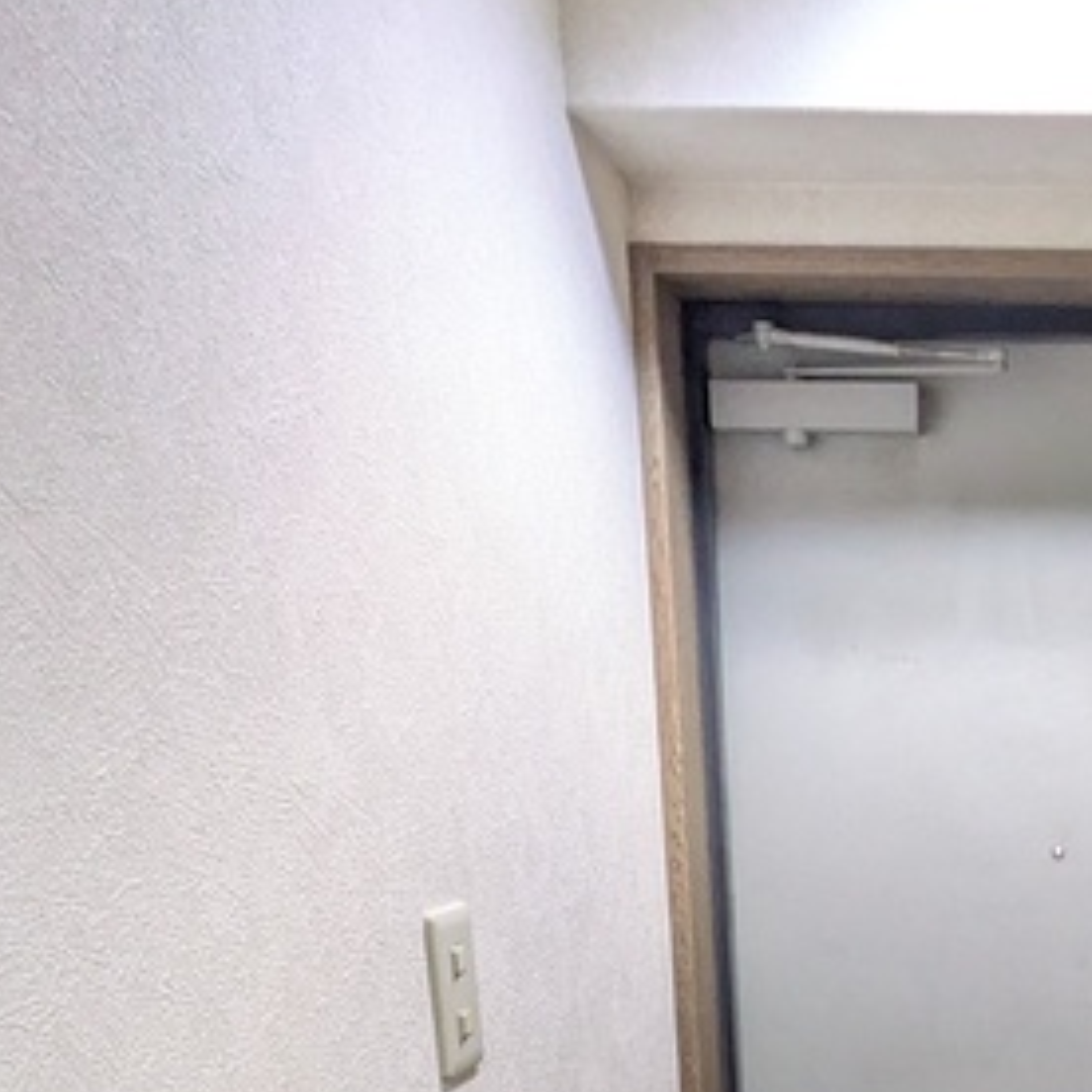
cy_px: 1183
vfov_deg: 34.2
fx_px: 1535
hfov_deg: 35.9
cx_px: 1052
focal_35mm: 43
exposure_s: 1/40
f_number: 2.2
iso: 382
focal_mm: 1.83
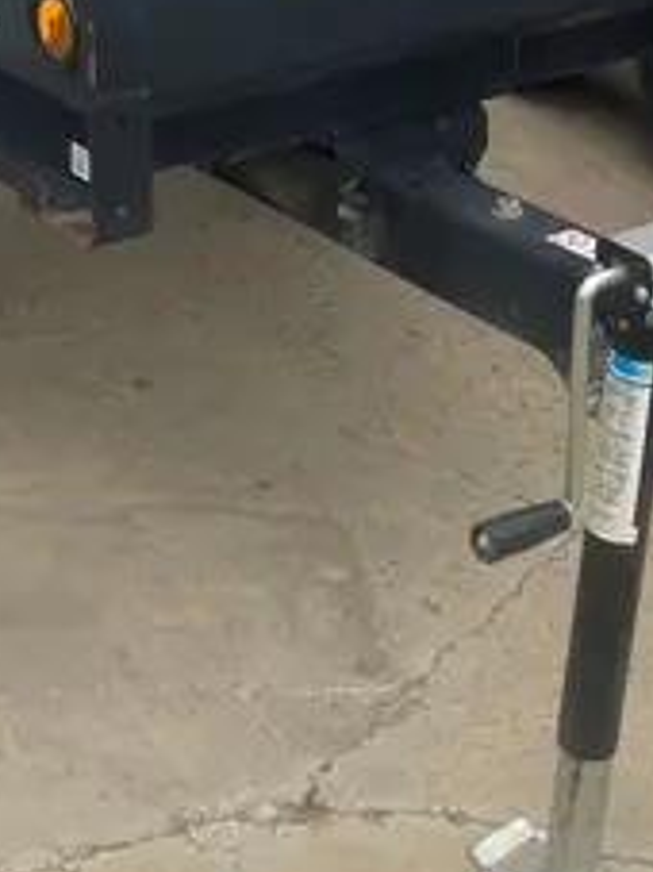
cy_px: 63
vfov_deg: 22.6
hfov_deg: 17.5
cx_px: 288
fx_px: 2115
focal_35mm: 84
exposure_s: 1/2564
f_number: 1.6
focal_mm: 4.2
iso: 32
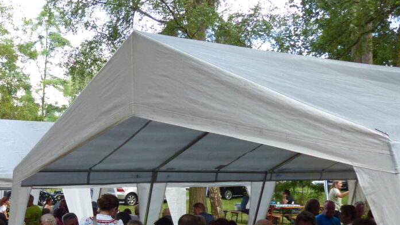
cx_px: 77
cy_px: 226
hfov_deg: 31.0
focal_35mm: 66
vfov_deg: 17.8
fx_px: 700
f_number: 4
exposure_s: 1/125
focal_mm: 6.3
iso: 100
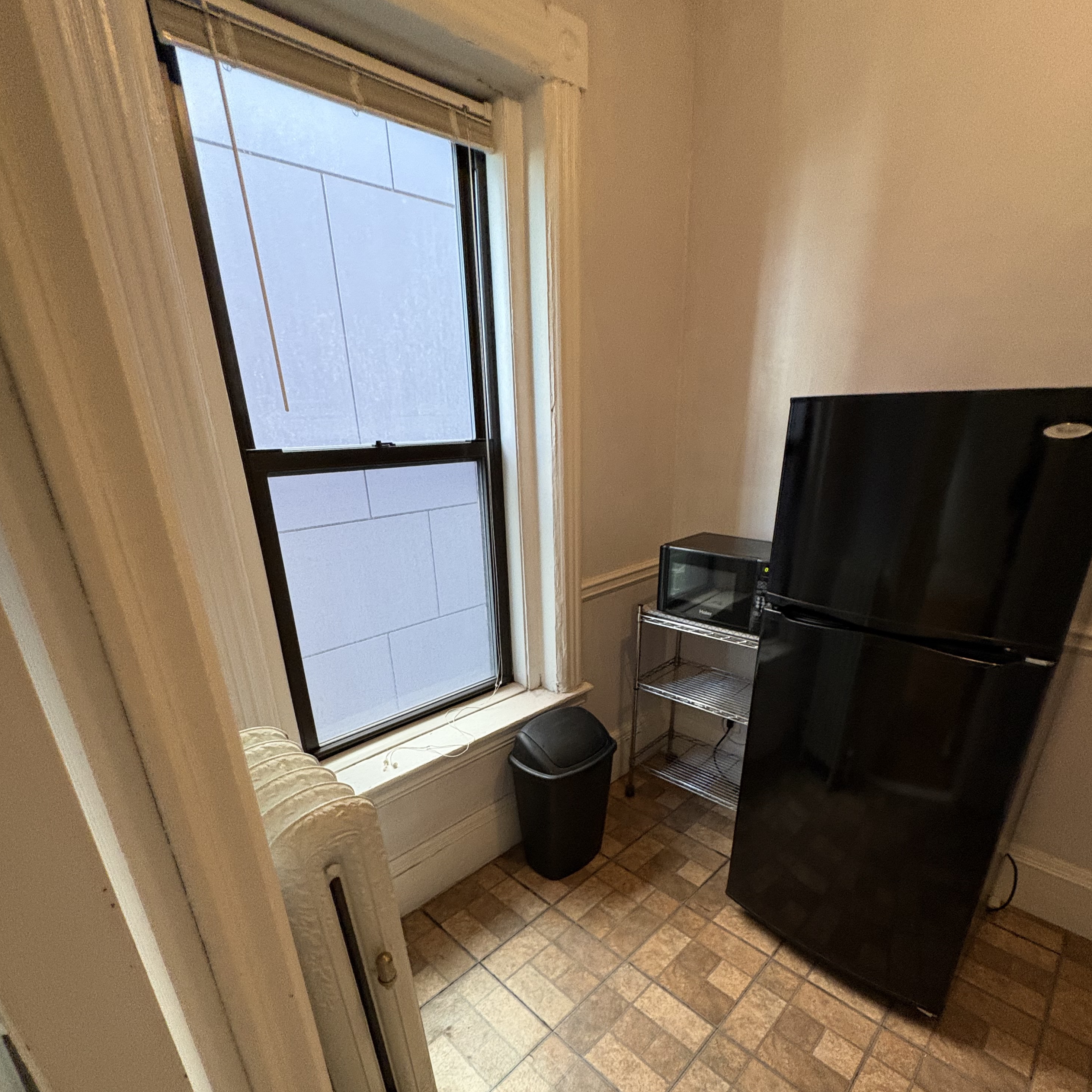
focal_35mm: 17
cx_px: 553
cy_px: 666
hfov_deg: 84.0
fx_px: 607
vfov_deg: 82.7
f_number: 2.2
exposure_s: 1/60
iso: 500
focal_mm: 2.22
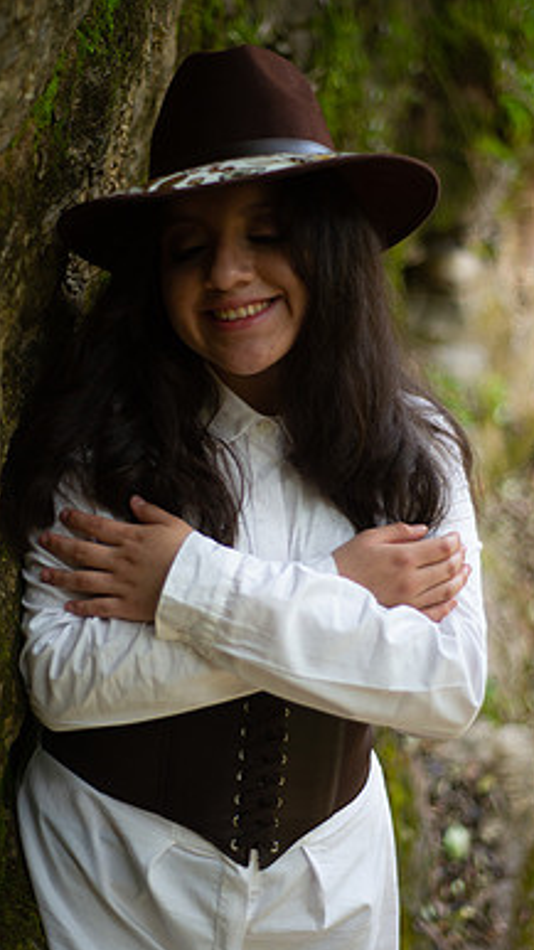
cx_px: 266
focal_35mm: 61
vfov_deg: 34.3
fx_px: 1536
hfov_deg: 19.7
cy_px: 524
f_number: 1.8
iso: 400
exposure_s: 1/320
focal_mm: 50
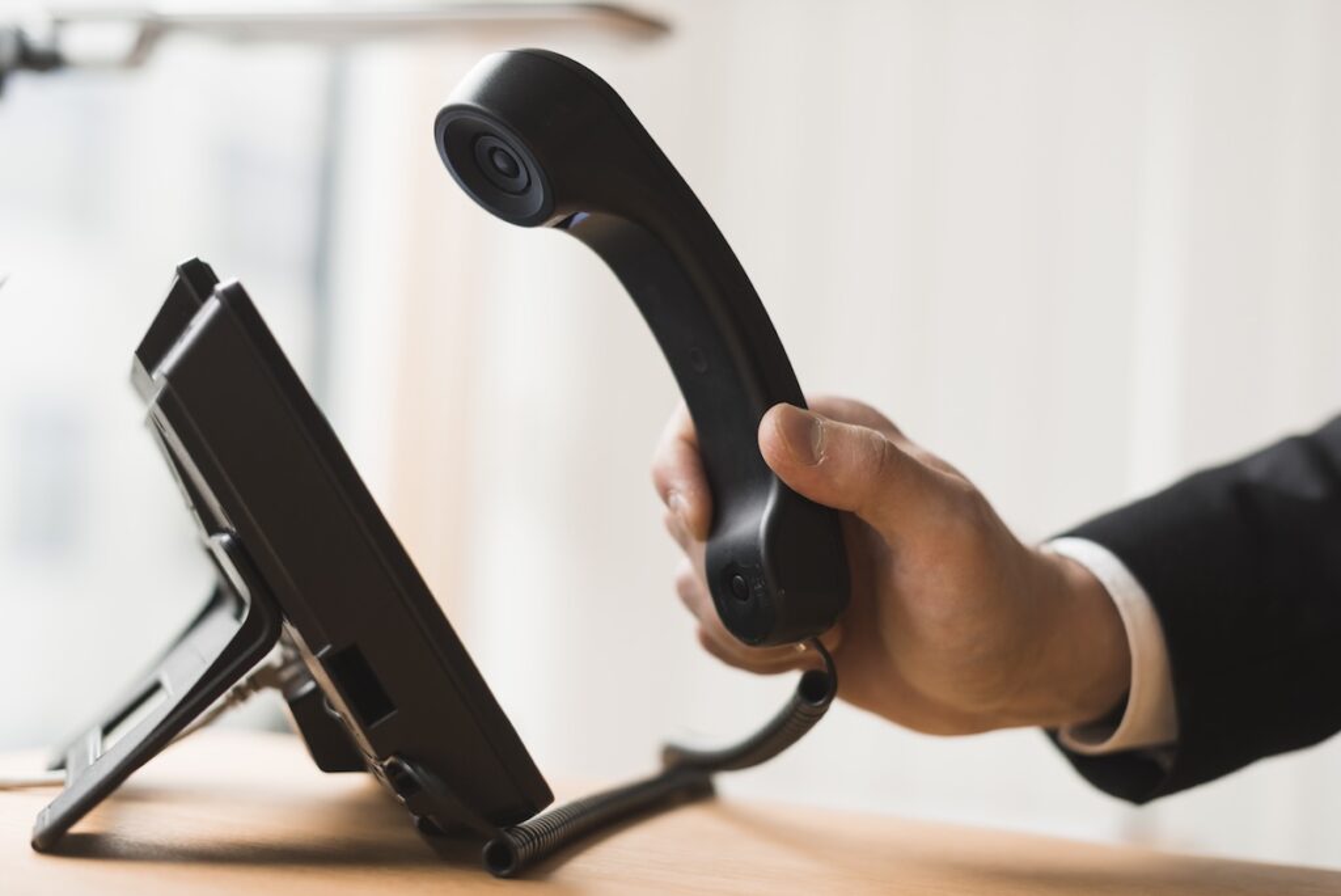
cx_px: 670
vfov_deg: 27.0
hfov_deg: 39.6
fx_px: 1863
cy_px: 448
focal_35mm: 50
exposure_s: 1/80
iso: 640
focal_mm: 50
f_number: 2.5
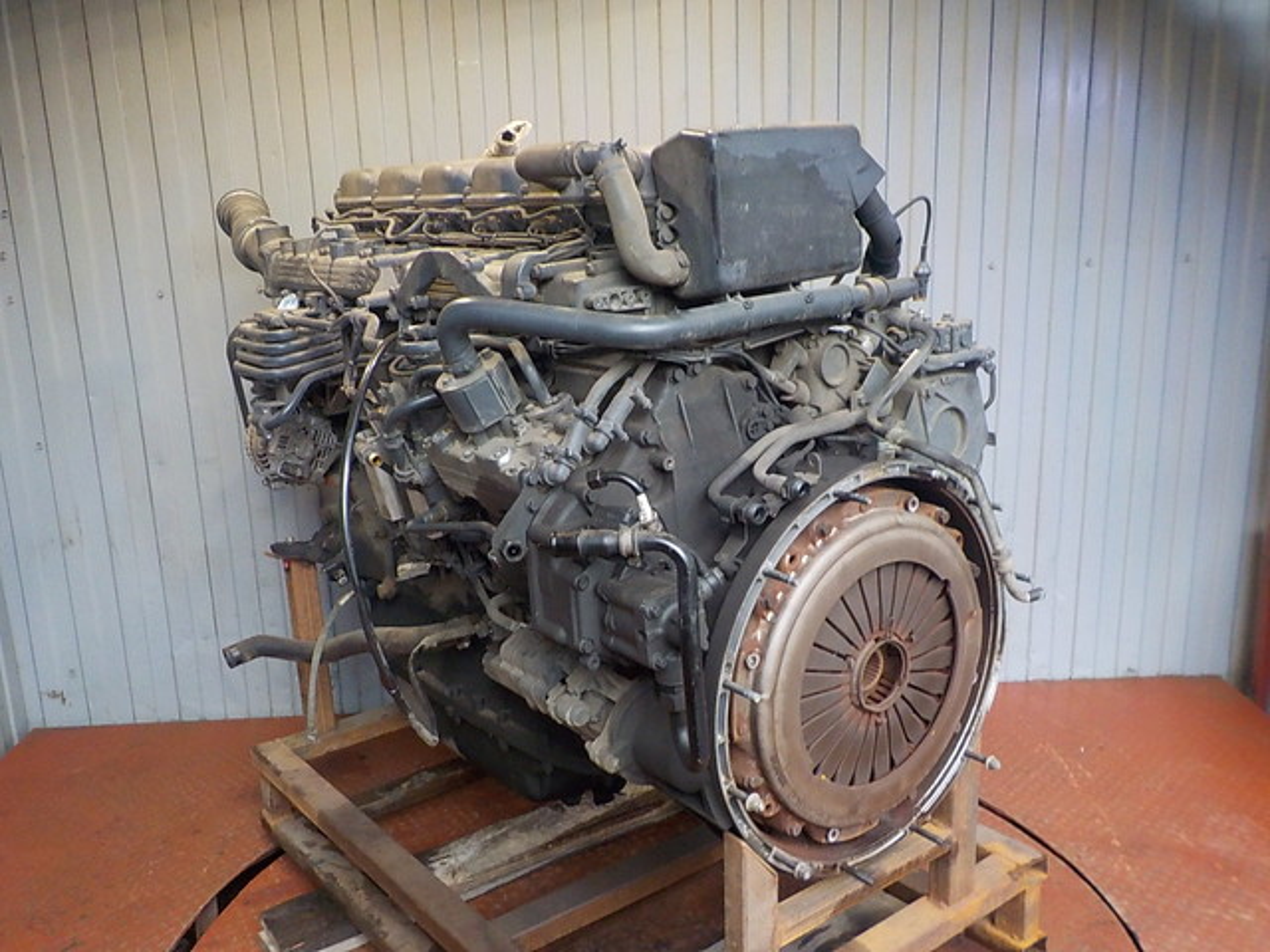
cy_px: 476
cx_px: 635
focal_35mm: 30
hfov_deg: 60.0
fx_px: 1101
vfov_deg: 46.8
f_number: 3.3
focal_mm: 4.1
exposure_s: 1/30
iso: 320
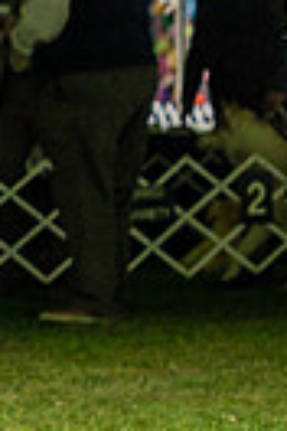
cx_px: 903
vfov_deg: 5.4
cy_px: 106
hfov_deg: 3.5
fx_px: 4532
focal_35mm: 379
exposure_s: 1/800
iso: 400
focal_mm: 86
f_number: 4
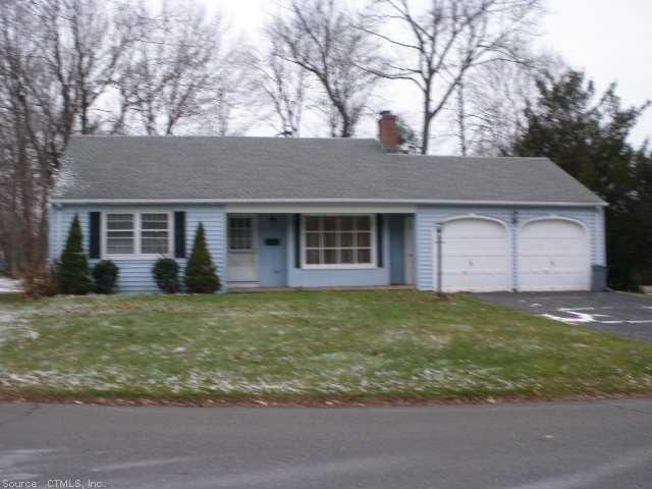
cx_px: 326
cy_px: 244
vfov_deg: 32.9
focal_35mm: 44
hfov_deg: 42.9
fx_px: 829
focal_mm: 7.7
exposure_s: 1/40
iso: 160
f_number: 4
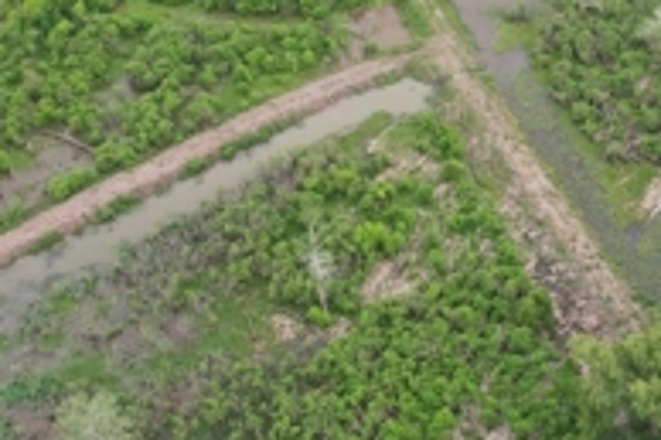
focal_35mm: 68
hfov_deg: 28.8
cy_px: 167
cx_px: 559
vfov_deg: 19.9
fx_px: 1247
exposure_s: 1/250
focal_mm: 8.38
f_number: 2.8
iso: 110
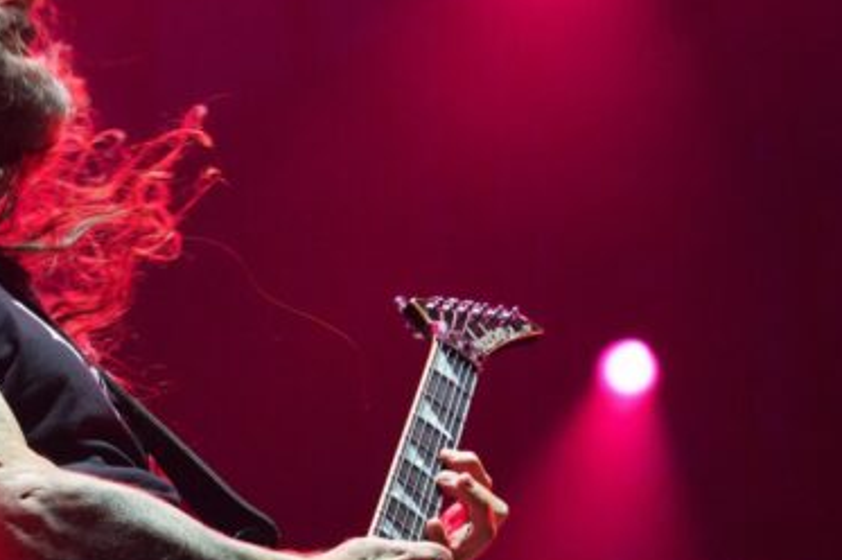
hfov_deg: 5.0
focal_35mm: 408
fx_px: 9534
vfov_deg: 3.4
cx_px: 23
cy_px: 305
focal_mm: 132
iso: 5000
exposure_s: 1/250
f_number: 5.6
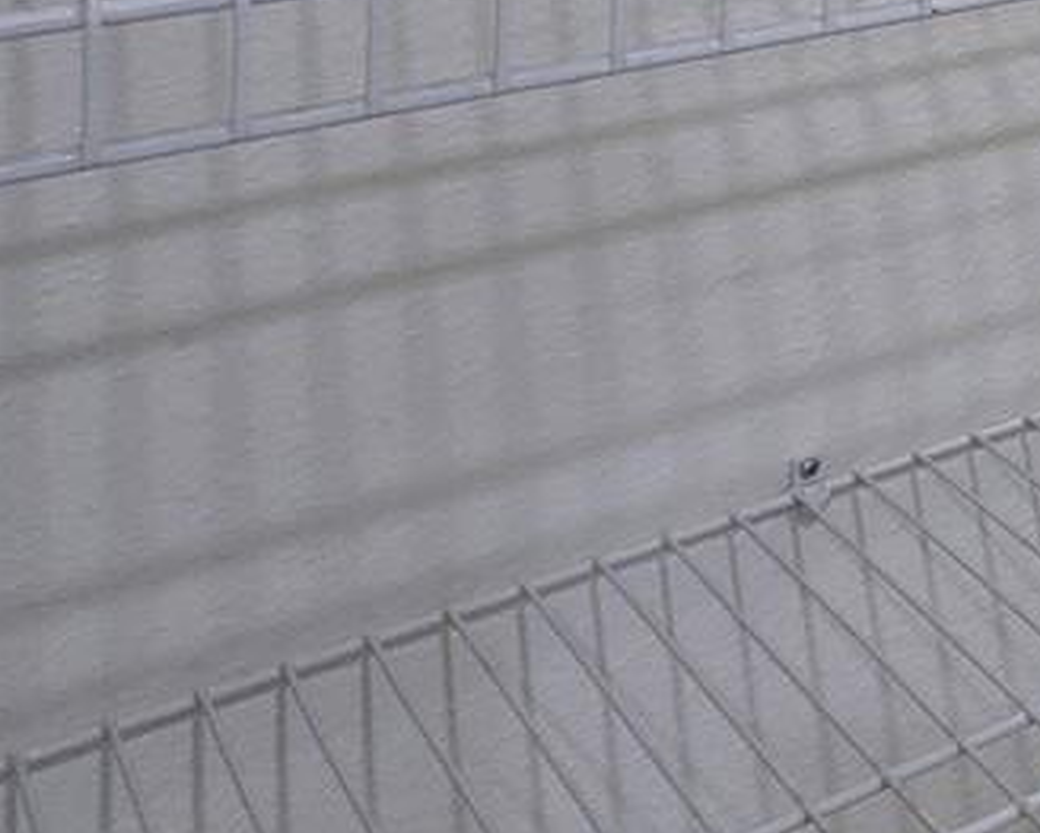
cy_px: -585
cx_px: 2051
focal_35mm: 62
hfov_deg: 19.1
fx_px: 1909
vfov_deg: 19.6
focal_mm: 2.2
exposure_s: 1/60
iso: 200
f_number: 2.2
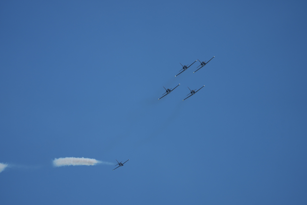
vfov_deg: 3.4
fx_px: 3411
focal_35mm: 400
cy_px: 102
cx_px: 154
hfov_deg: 5.2
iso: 250
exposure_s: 1/3200
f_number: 4.5
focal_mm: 400
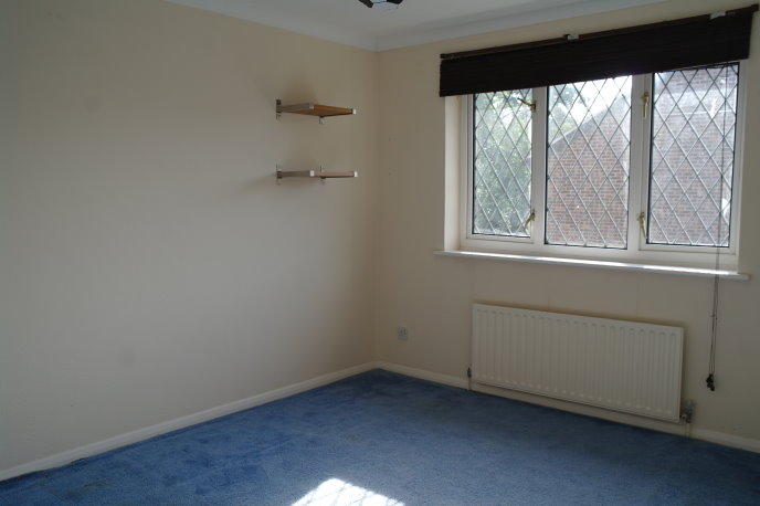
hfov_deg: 63.7
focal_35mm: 29
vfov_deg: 44.9
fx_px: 612
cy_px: 253
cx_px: 380
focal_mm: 19
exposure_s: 1/45
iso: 100
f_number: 5.6
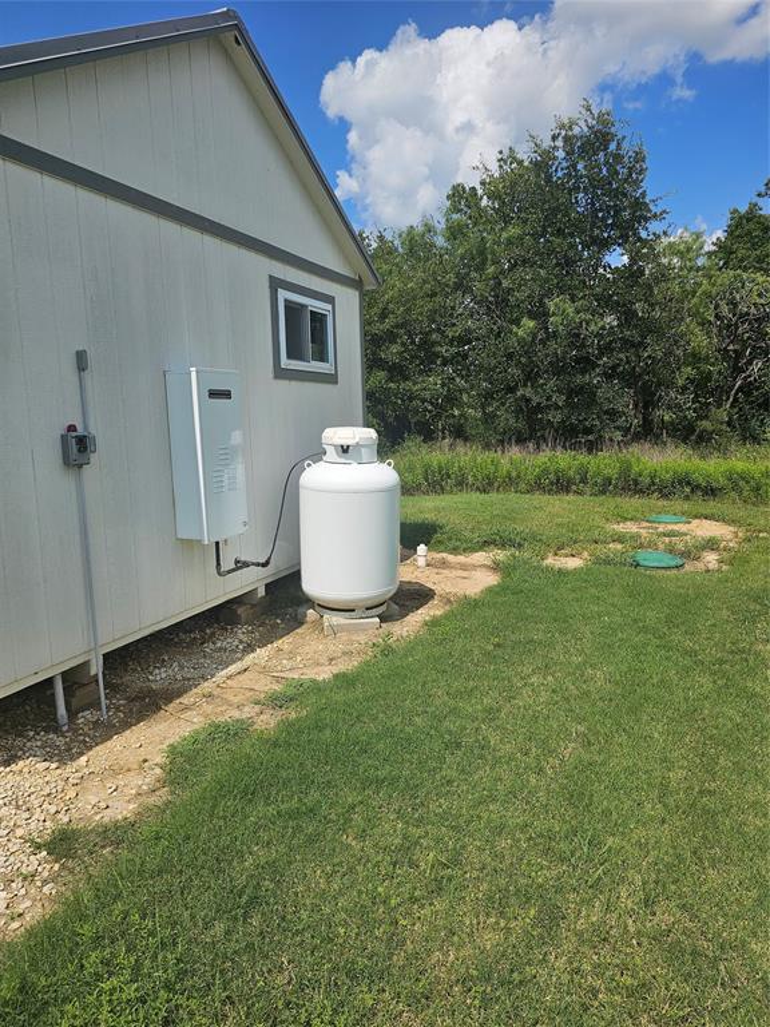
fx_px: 682
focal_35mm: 23
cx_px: 385
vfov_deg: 73.9
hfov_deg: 58.9
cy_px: 514
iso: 10
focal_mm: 6.3
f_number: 1.7
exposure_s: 1/1358
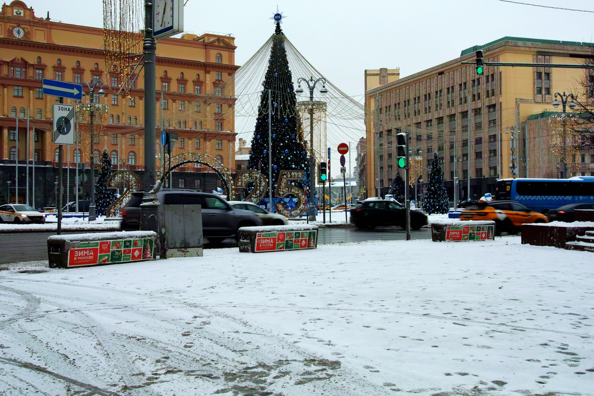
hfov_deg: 42.7
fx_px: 759
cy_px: 198
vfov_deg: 29.2
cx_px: 297
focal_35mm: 46
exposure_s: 1/50
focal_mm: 35
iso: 250
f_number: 11
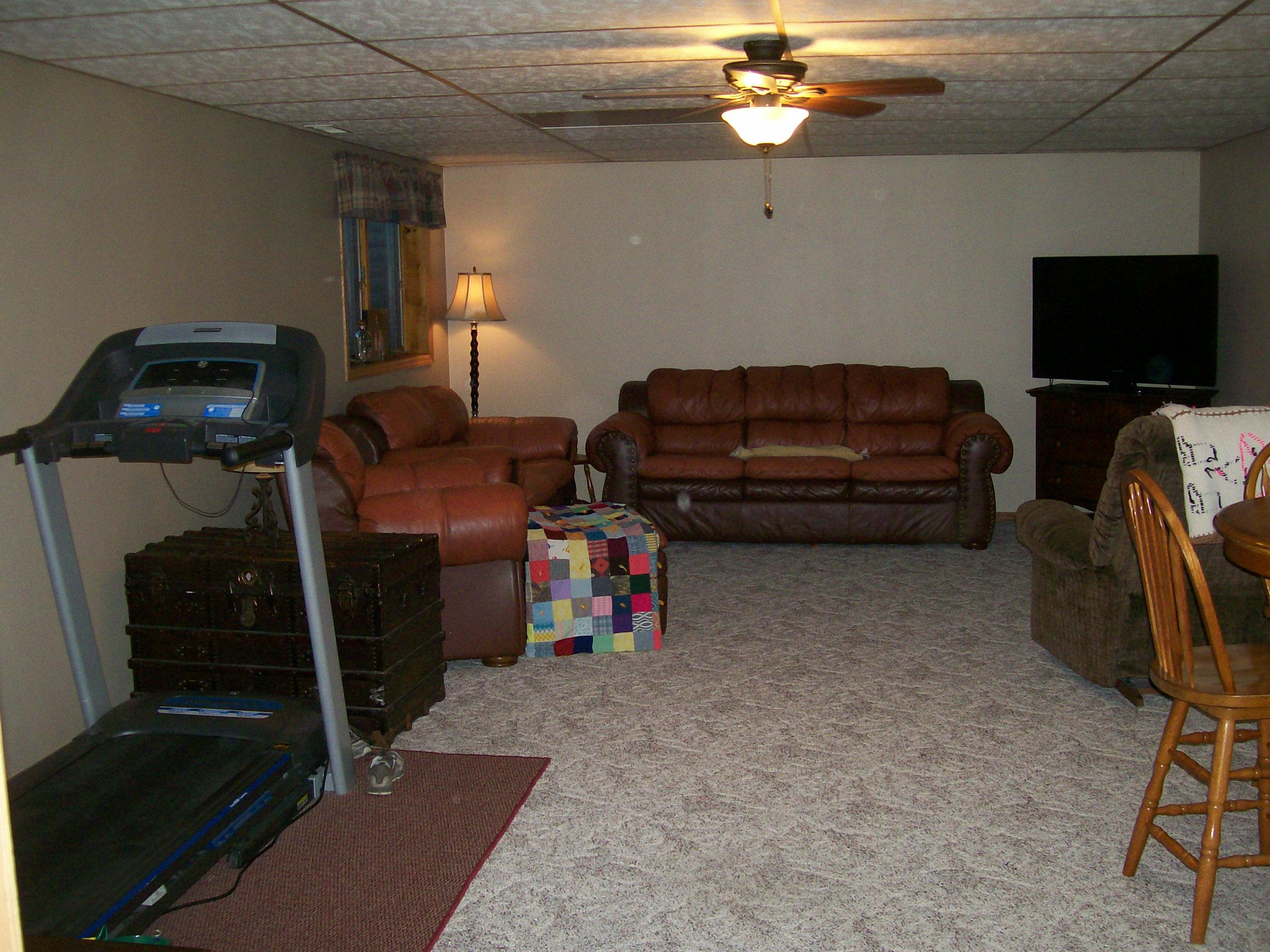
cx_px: 635
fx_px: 1321
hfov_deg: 51.4
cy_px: 476
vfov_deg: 39.7
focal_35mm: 36
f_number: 2.7
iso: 140
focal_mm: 6
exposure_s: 1/64
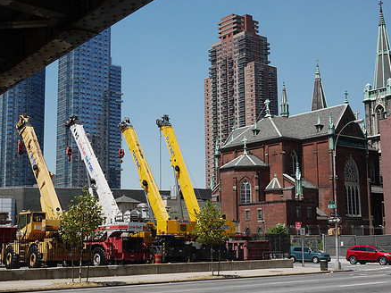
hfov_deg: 36.2
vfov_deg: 27.5
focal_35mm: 53
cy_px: 158
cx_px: 199
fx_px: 598
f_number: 7.1
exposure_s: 1/400
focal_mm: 20
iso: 100
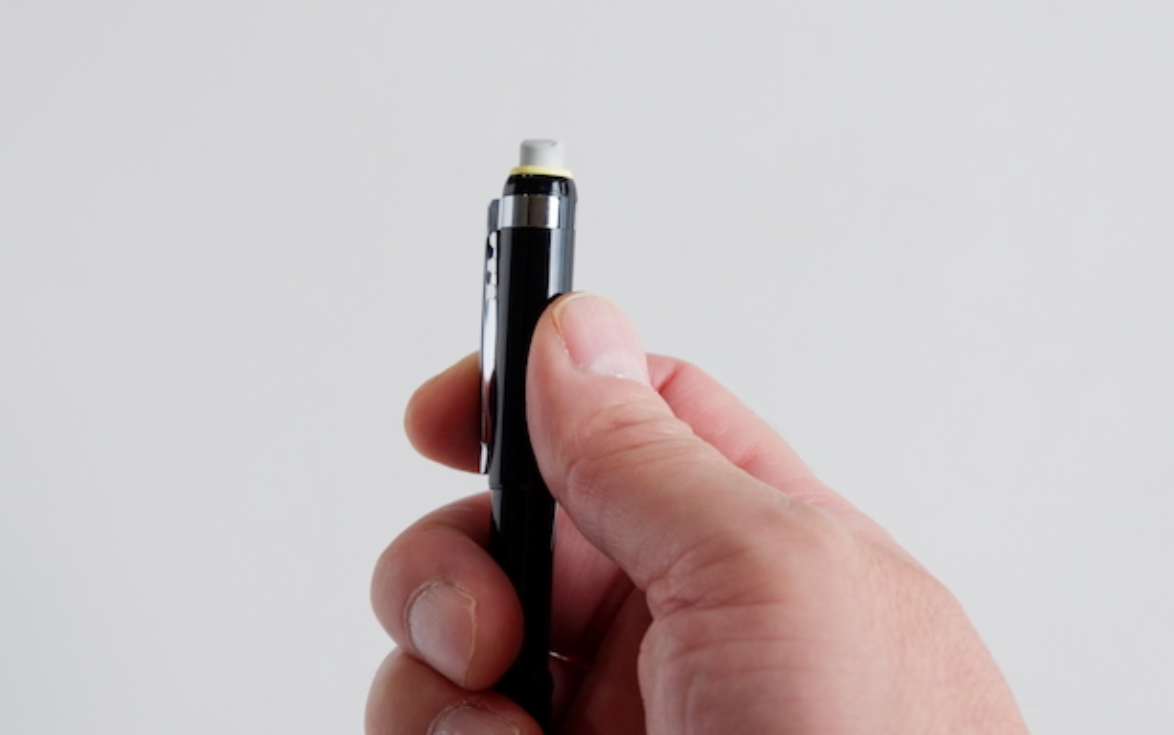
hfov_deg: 25.8
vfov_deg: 16.3
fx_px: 2561
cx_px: 564
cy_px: 349
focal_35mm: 80
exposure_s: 1/30
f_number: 8
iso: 800
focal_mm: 50
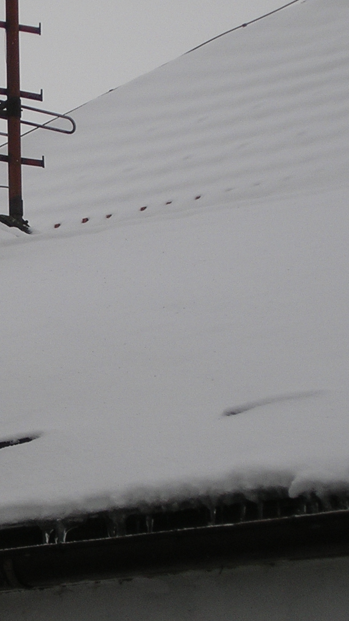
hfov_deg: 6.8
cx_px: -124
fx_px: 2928
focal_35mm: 178
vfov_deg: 12.1
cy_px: 368
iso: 50
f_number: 4.5
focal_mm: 13.7
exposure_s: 1/100
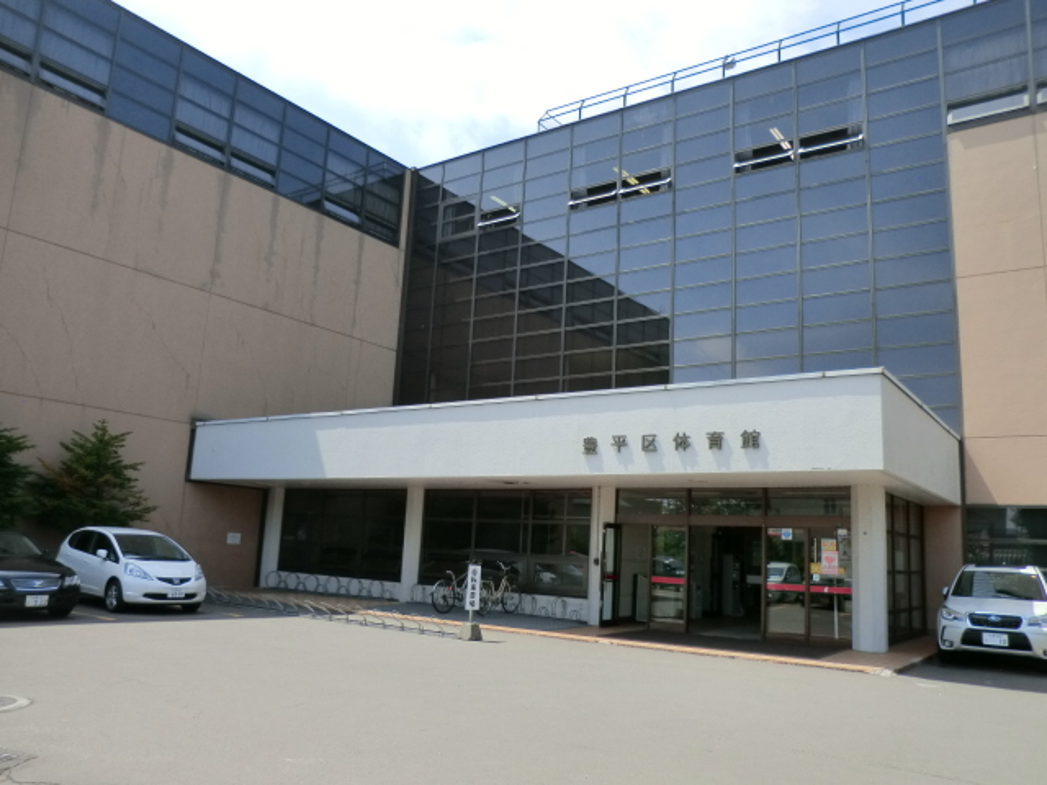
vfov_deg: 51.4
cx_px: 524
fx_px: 817
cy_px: 392
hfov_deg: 65.3
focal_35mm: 27
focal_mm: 4.9
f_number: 3.2
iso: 50
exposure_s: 1/800
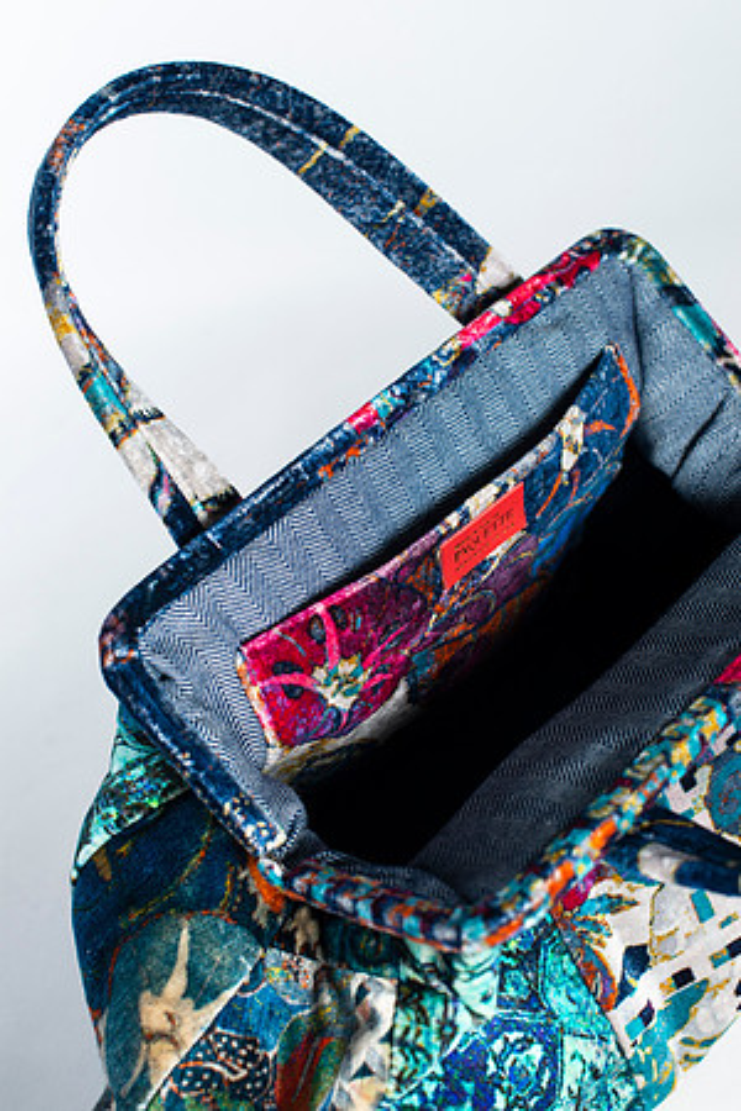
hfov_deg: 27.0
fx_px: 1544
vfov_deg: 39.6
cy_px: 556
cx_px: 370
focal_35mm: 50
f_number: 6.3
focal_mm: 50
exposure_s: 1/200
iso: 200
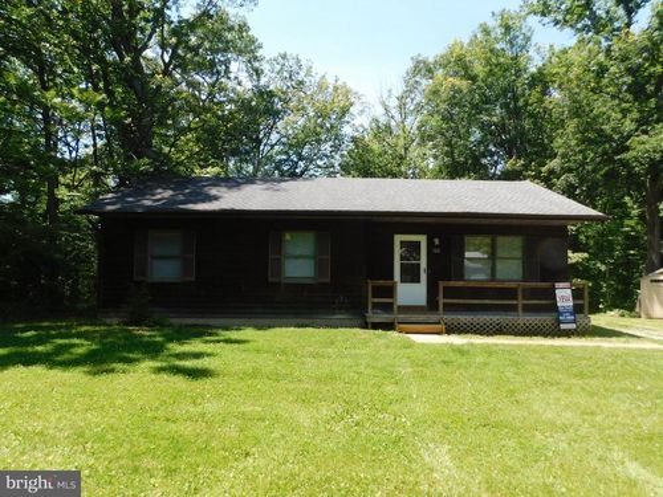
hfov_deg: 73.9
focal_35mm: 23
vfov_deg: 58.9
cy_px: 248
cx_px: 332
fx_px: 441
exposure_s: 1/500
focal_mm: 4
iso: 125
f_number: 3
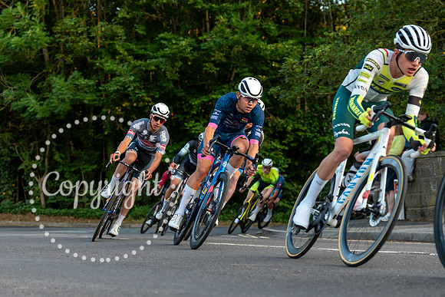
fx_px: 1036
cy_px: 178
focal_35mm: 84
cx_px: 250
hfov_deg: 24.2
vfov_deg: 16.3
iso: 1000
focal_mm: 70
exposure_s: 1/800
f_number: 3.5
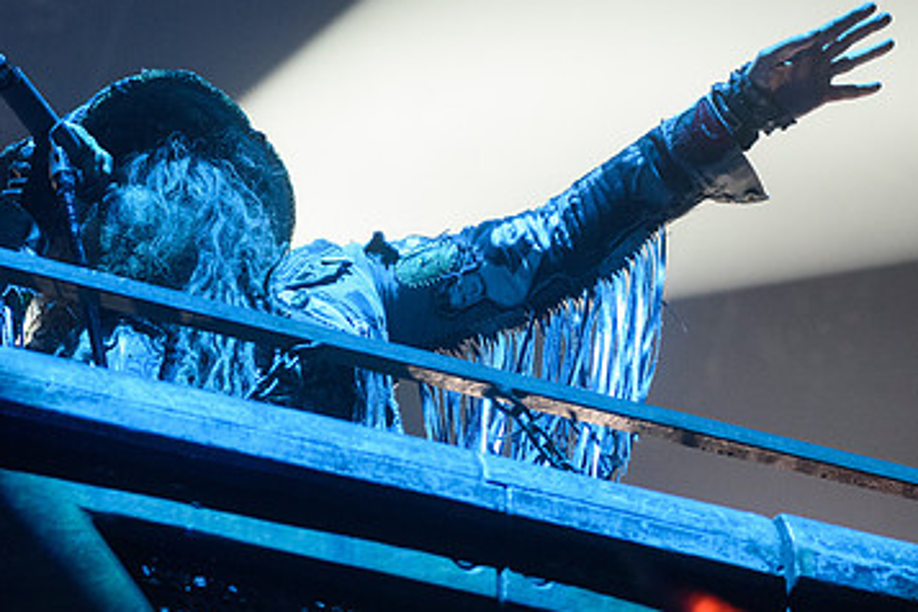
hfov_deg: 11.5
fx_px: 4564
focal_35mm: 179
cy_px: 245
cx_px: 392
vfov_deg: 7.7
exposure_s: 1/500
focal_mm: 100
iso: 3200
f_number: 4
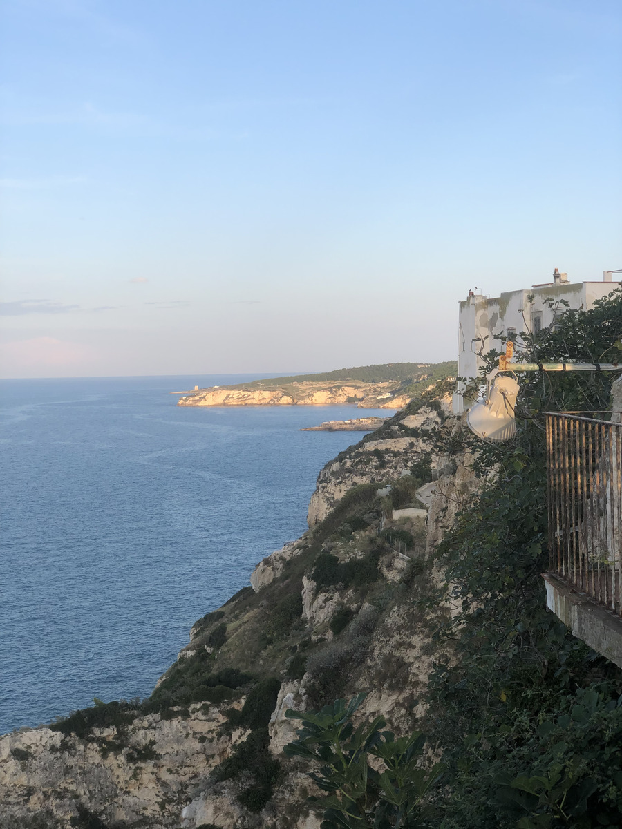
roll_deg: +2.1
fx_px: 1246
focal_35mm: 52
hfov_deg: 28.0
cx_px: 311
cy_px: 414
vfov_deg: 36.8
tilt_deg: -1.1
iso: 16
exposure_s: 1/330
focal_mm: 6
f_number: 2.4
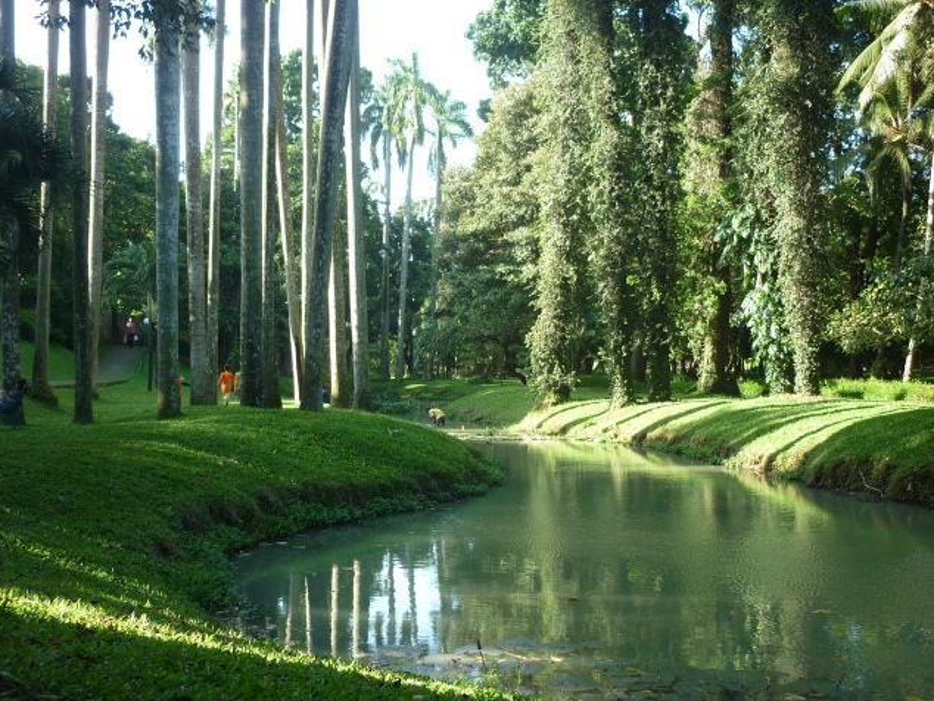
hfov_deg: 43.8
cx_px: 459
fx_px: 1161
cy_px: 354
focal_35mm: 43
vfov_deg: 33.6
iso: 80
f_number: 3
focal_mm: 6.9
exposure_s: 1/80
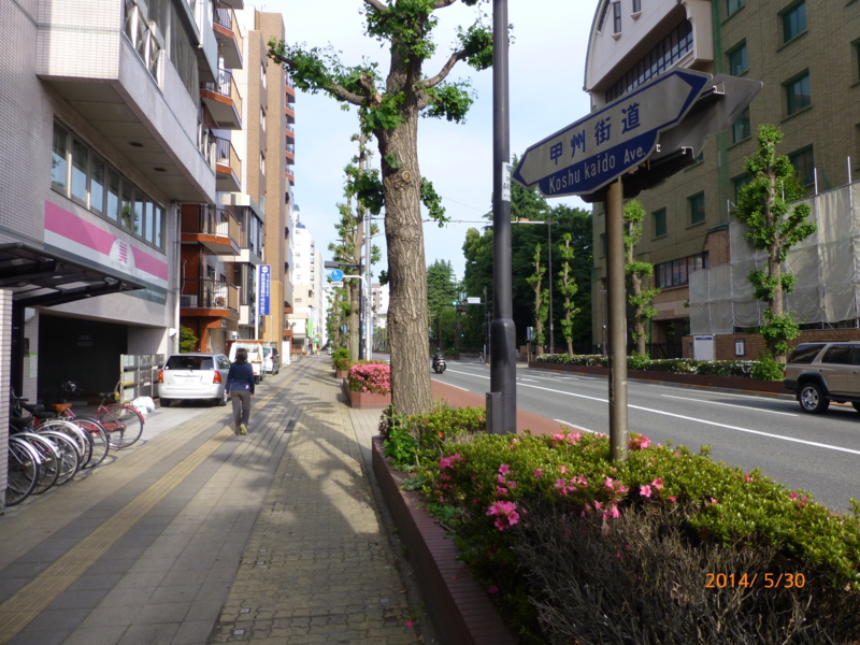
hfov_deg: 71.6
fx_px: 596
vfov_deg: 56.8
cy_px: 322
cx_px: 430
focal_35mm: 24
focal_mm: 4.3
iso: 100
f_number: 4
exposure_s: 1/400
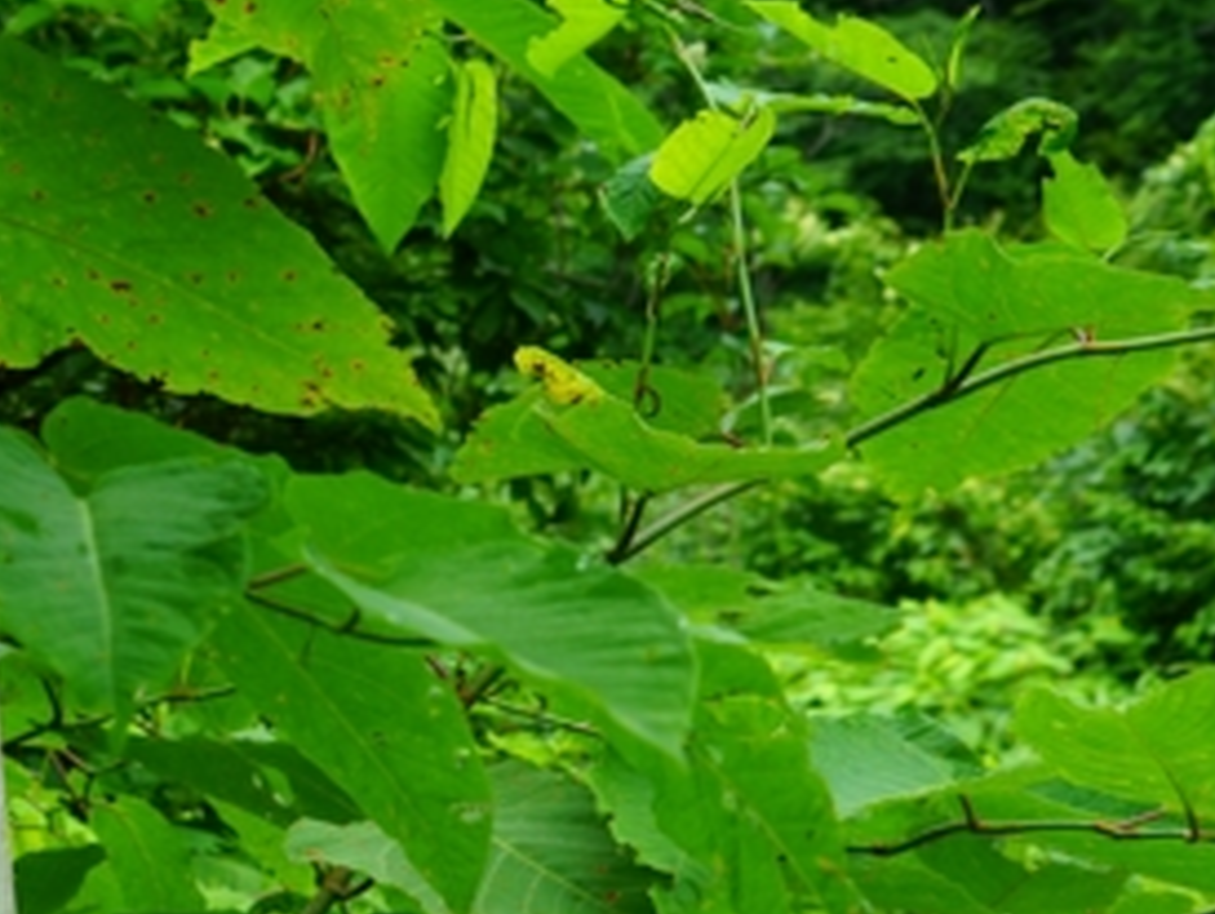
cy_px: 852
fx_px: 3548
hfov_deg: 19.0
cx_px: 49
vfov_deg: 14.5
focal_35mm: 101
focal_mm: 36
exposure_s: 1/80
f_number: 6.3
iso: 100
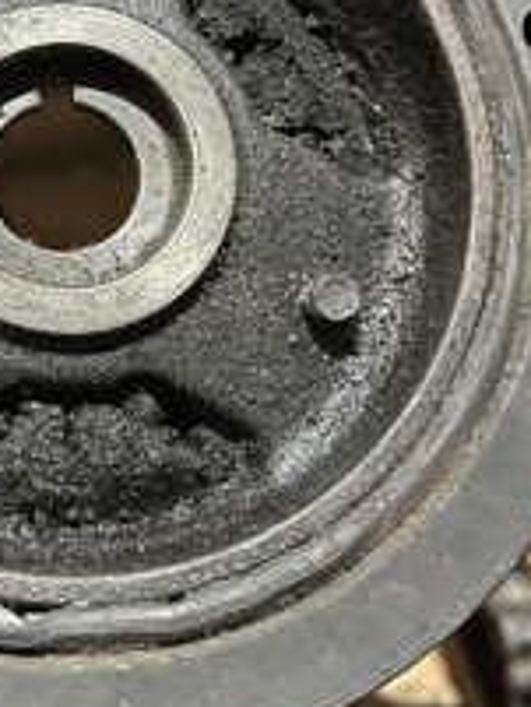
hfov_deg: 22.9
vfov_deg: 30.3
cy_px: 130
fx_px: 1267
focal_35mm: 62
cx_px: 18
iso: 500
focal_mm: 5.1
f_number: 1.6
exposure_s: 1/13
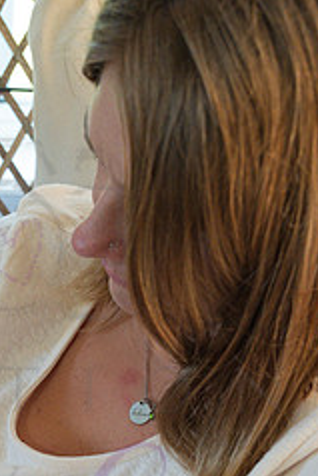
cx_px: 15
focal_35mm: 74
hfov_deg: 18.0
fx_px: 982
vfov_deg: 25.8
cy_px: 482
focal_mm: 30.5
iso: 1600
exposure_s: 1/320
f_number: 4
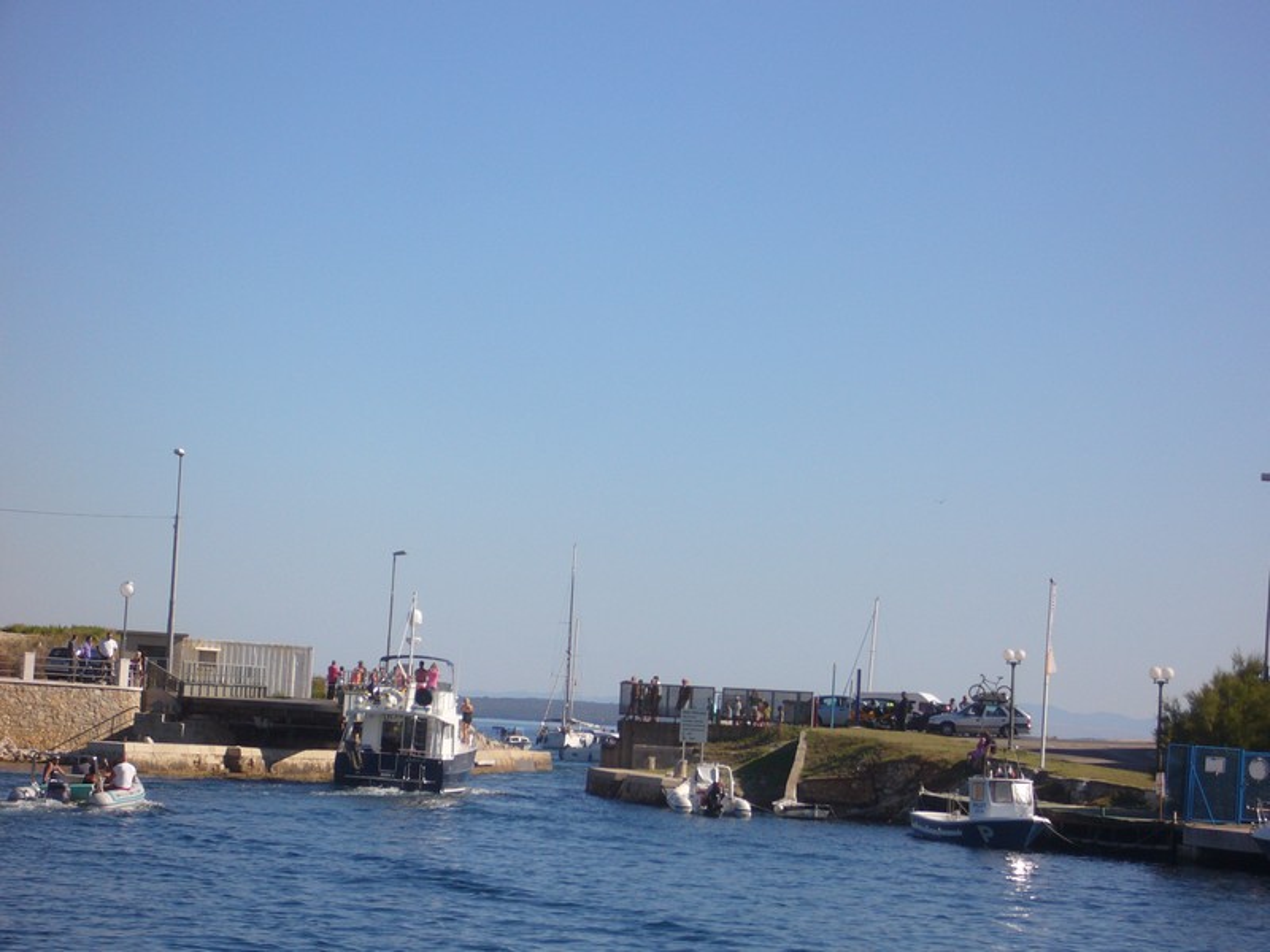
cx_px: 635
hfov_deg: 18.7
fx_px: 3852
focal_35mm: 105
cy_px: 476
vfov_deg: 14.1
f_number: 5
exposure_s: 1/500
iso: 80
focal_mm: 17.4
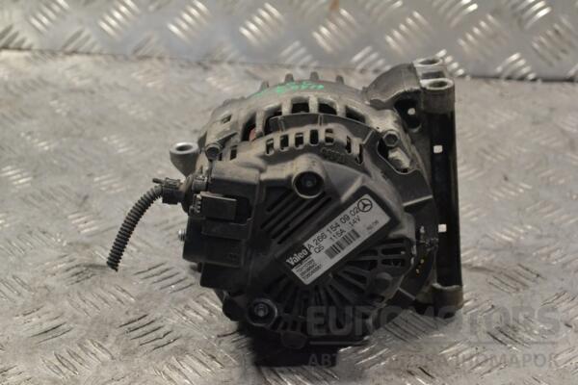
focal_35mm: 82
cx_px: 289
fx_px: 1324
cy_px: 192
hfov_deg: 24.6
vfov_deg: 16.6
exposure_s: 1/250
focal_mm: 55
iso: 3200
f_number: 8
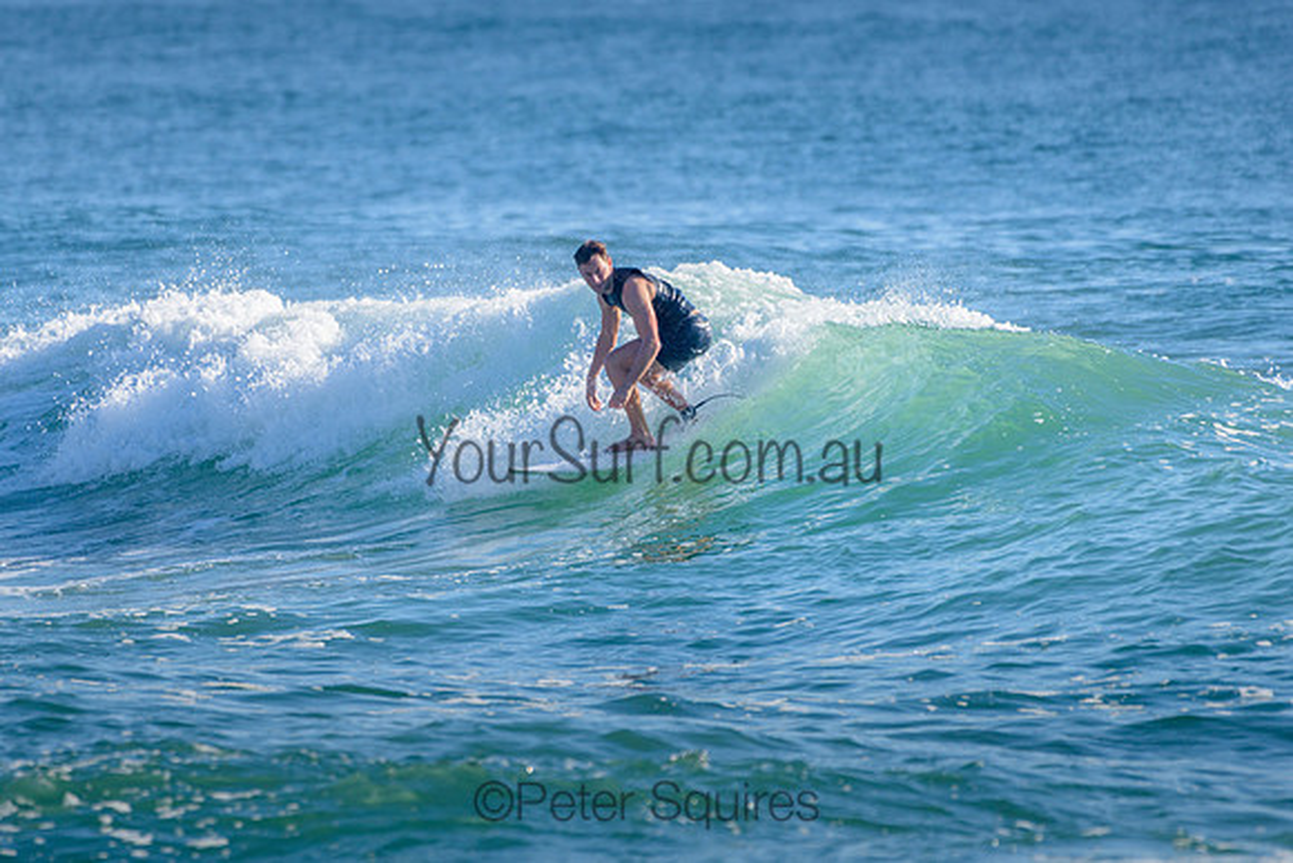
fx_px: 22022
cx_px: 516
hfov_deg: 3.4
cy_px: 364
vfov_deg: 2.2
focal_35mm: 613
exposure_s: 1/2000
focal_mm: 500
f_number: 5.6
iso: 220
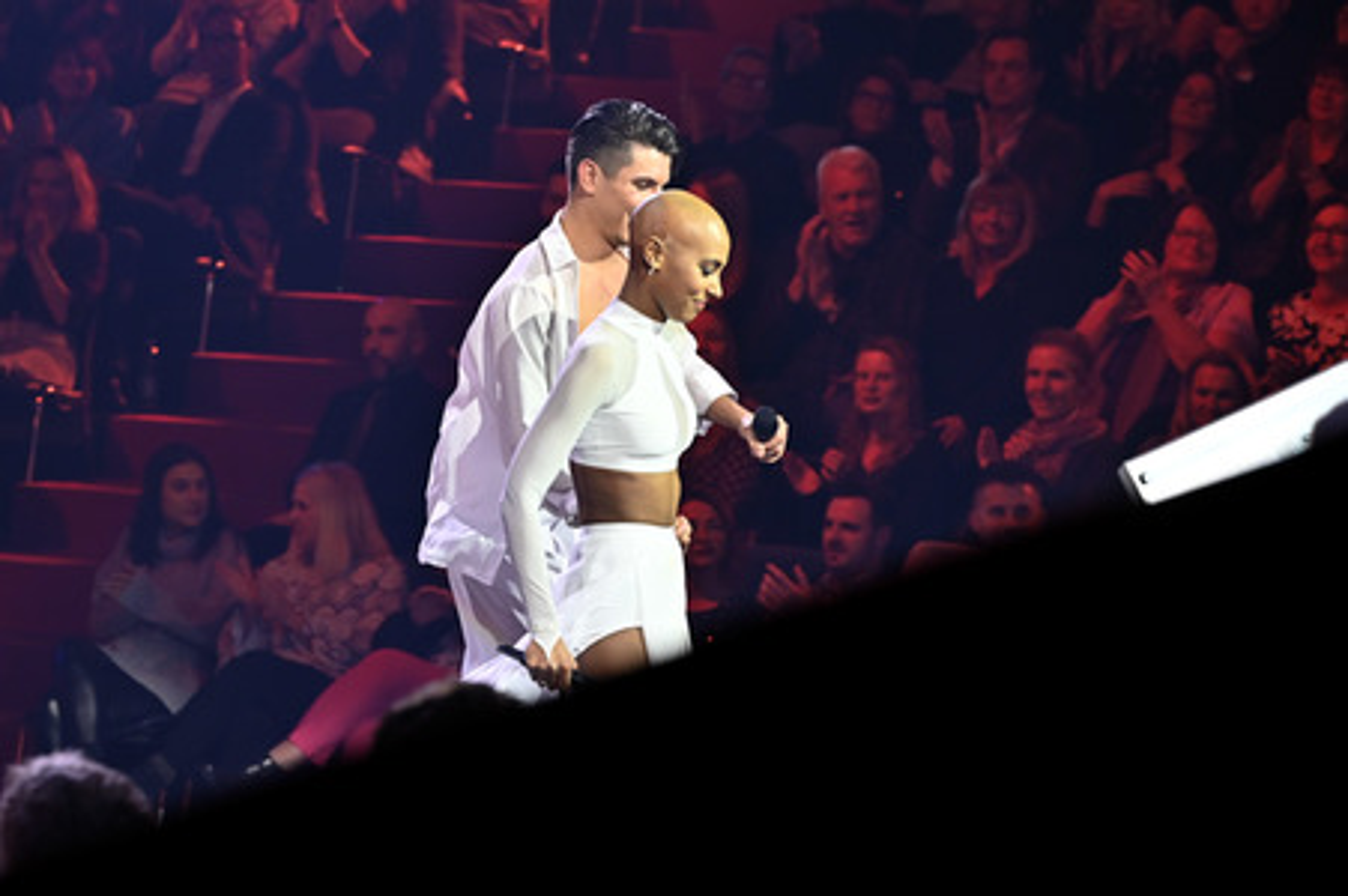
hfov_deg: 20.2
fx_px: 3779
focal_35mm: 101
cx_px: 674
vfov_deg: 13.5
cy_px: 448
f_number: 3.5
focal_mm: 101
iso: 800
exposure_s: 1/320
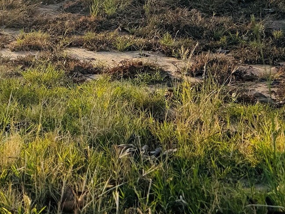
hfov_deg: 24.8
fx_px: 626
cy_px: -108
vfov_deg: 17.4
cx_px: 21
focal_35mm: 76
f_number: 1.78
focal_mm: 6.76
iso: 80
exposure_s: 1/3597
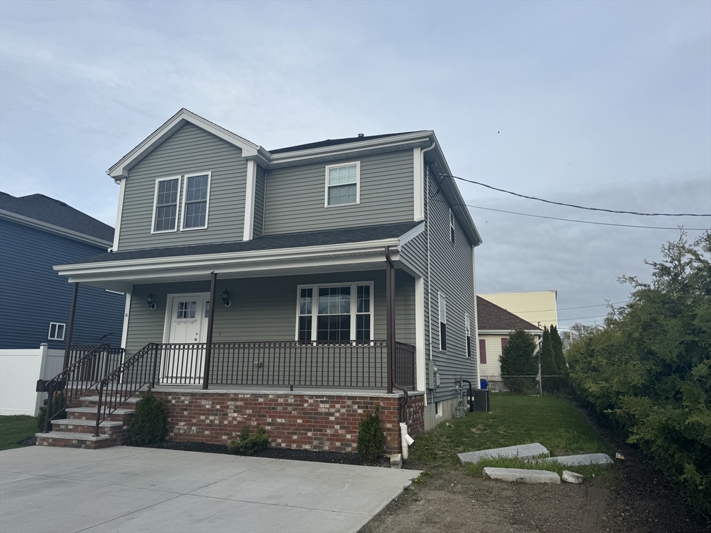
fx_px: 493
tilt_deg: +11.5
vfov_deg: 56.8
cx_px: 356
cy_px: 266
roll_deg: -1.2
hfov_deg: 71.6
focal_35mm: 24
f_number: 1.78
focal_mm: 6.76
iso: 80
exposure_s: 1/1818
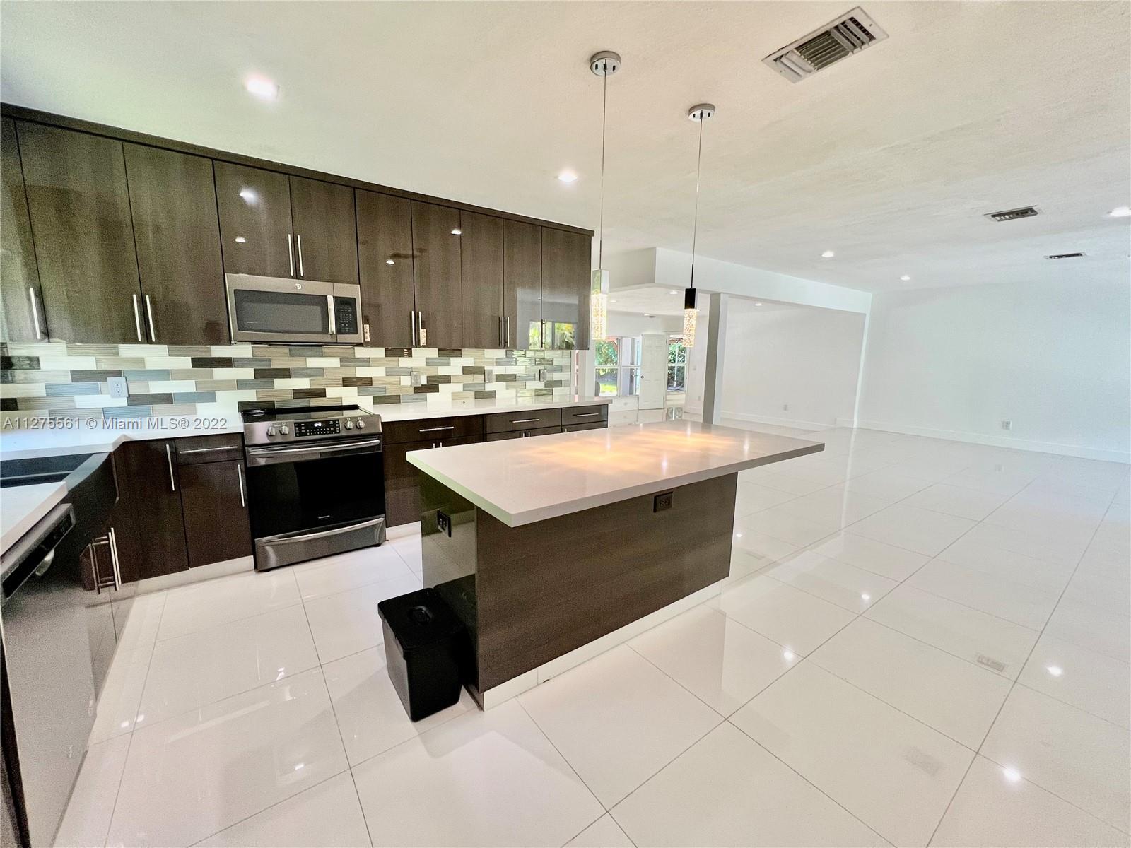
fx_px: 425
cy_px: 424
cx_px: 566
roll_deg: -0.8
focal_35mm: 13
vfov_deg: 89.9
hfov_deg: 106.2
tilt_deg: -8.7
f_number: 1.8
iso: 160
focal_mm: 1.57
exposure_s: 1/120
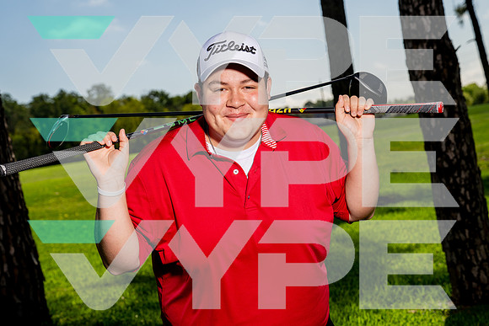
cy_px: 159
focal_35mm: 67
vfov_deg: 20.2
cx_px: 242
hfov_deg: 29.9
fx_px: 915
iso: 100
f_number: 5.6
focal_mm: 57
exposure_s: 1/1250
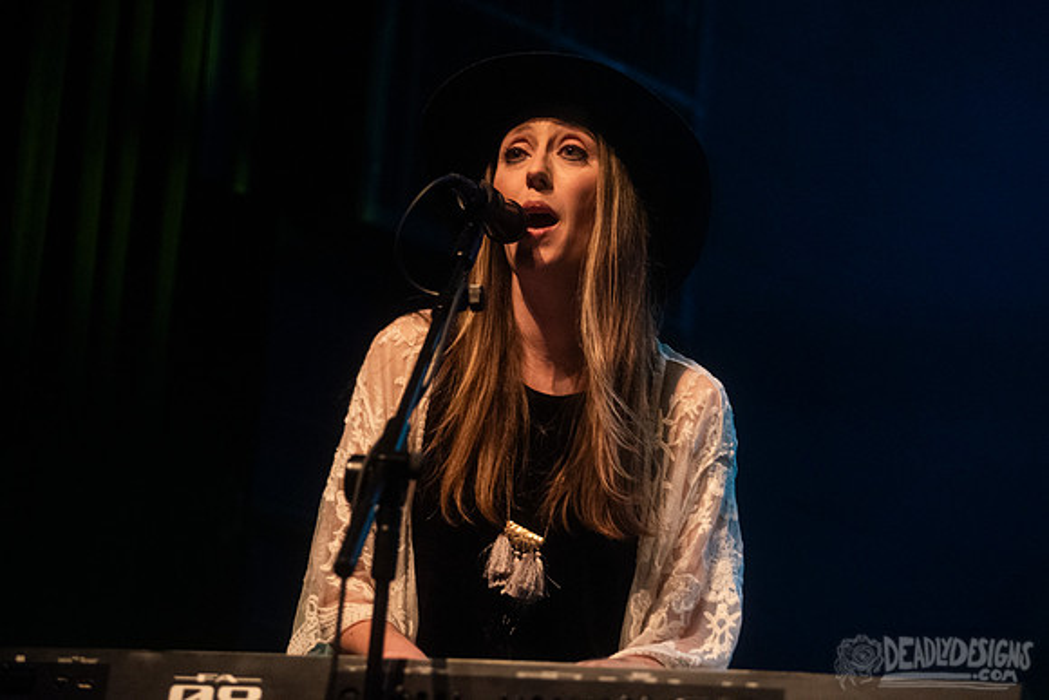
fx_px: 4113
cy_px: 305
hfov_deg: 14.5
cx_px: 524
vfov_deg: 9.7
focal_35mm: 141
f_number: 3.2
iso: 2500
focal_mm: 125
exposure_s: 1/160
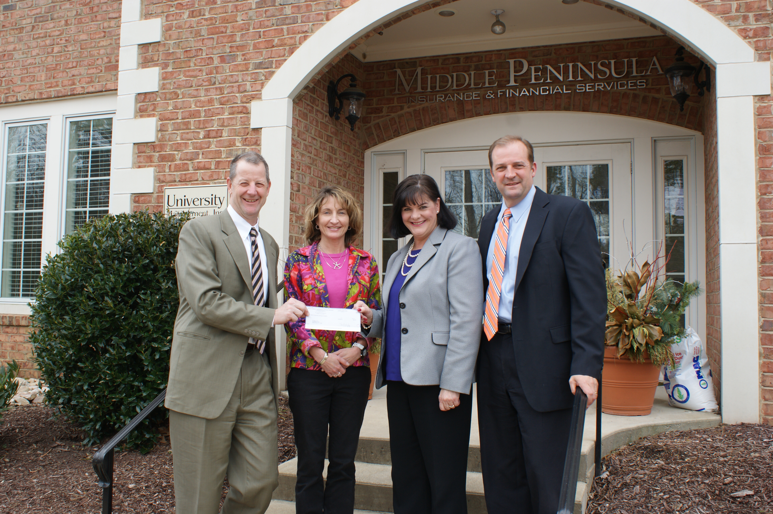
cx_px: 386
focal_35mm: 33
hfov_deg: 57.3
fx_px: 708
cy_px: 257
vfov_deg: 39.9
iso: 100
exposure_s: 1/60
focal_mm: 22
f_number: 7.1
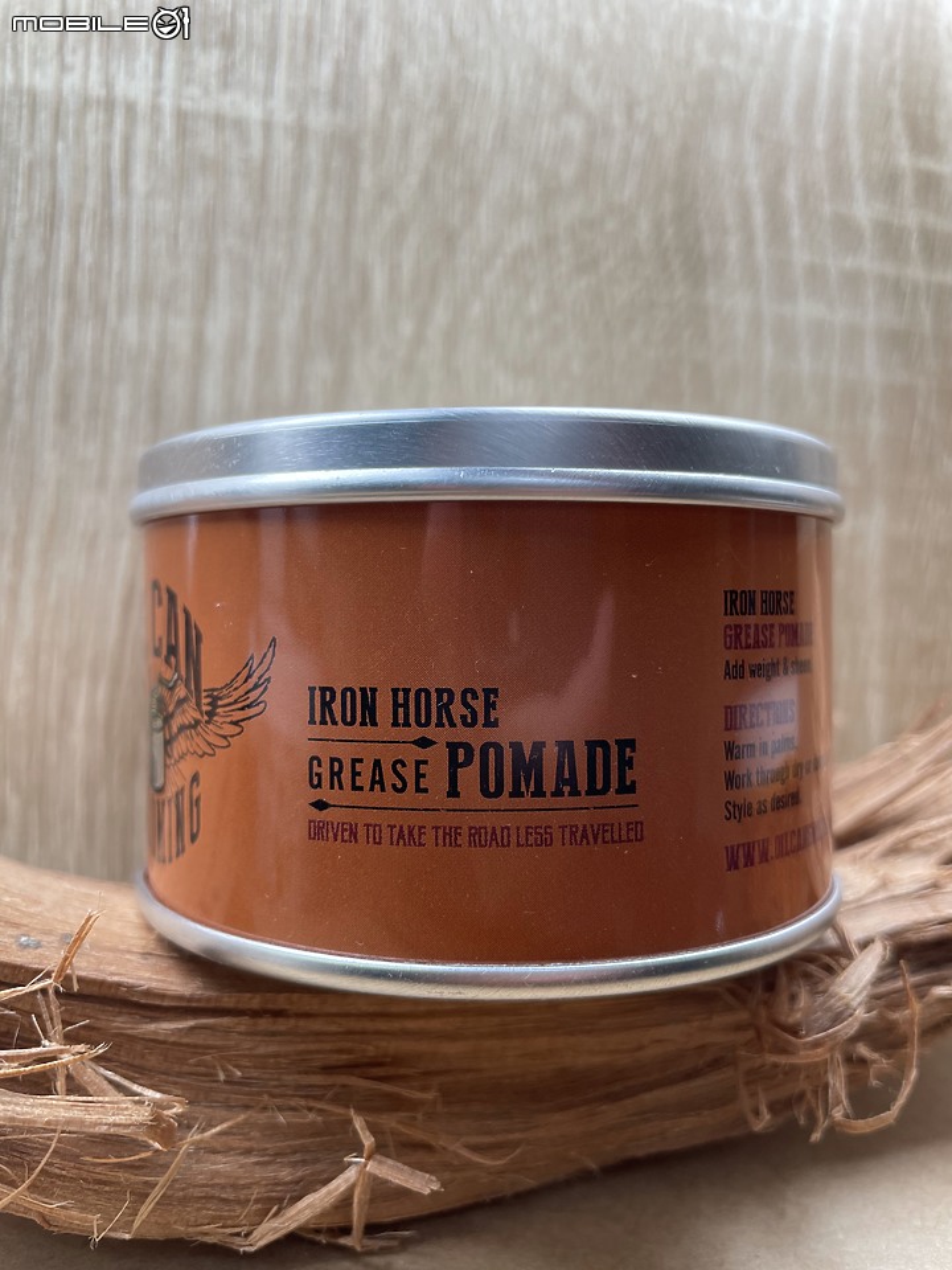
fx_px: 953
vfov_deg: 67.3
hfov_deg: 53.1
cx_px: 476
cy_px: 635
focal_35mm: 26
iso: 32
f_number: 1.6
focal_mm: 4.2
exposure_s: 1/151
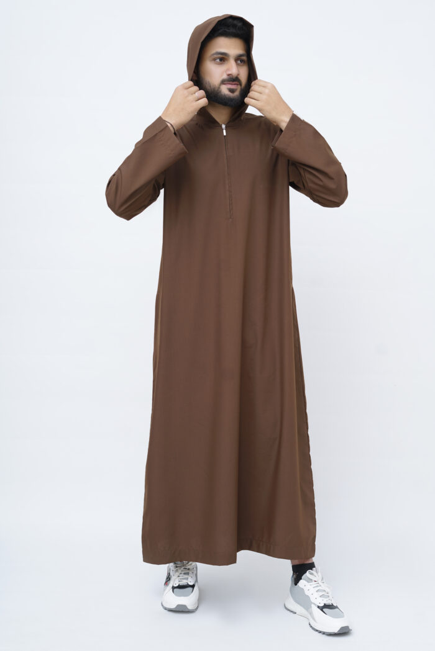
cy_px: 326
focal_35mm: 50
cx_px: 218
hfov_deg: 27.0
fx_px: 906
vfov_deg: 39.6
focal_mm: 50
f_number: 4
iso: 100
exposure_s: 1/125
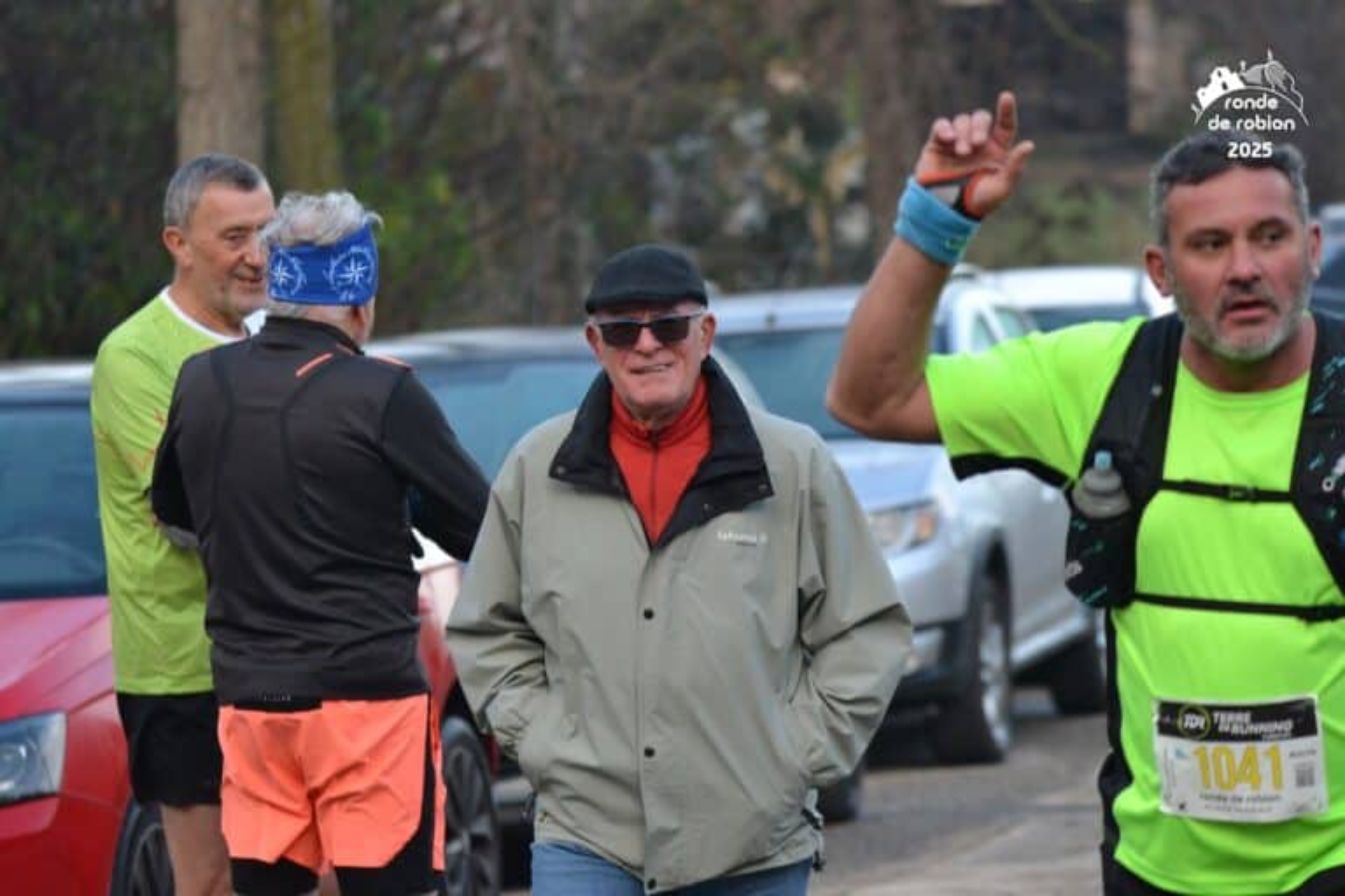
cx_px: 672
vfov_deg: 6.1
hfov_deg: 9.1
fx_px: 8406
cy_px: 448
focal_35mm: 225
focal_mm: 150
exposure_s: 1/500
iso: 800
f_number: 5
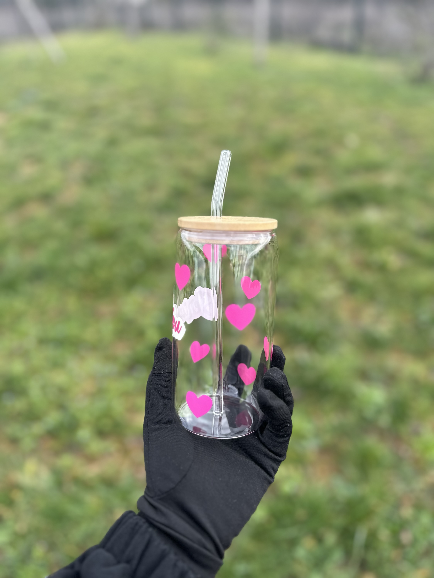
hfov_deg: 56.8
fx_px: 401
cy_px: 289
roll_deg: +3.0
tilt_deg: -34.9
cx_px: 217
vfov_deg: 71.6
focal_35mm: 24
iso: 80
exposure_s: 1/791
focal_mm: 6.86
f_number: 1.78
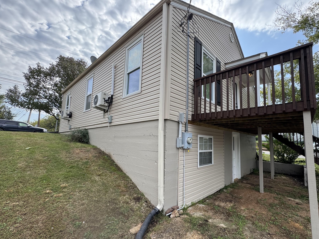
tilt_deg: +7.8
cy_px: 126
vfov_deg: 78.0
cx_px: 174
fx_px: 147
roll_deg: -1.8
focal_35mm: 16
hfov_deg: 94.2
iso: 40
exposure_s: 1/657
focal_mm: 2.22
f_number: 2.2
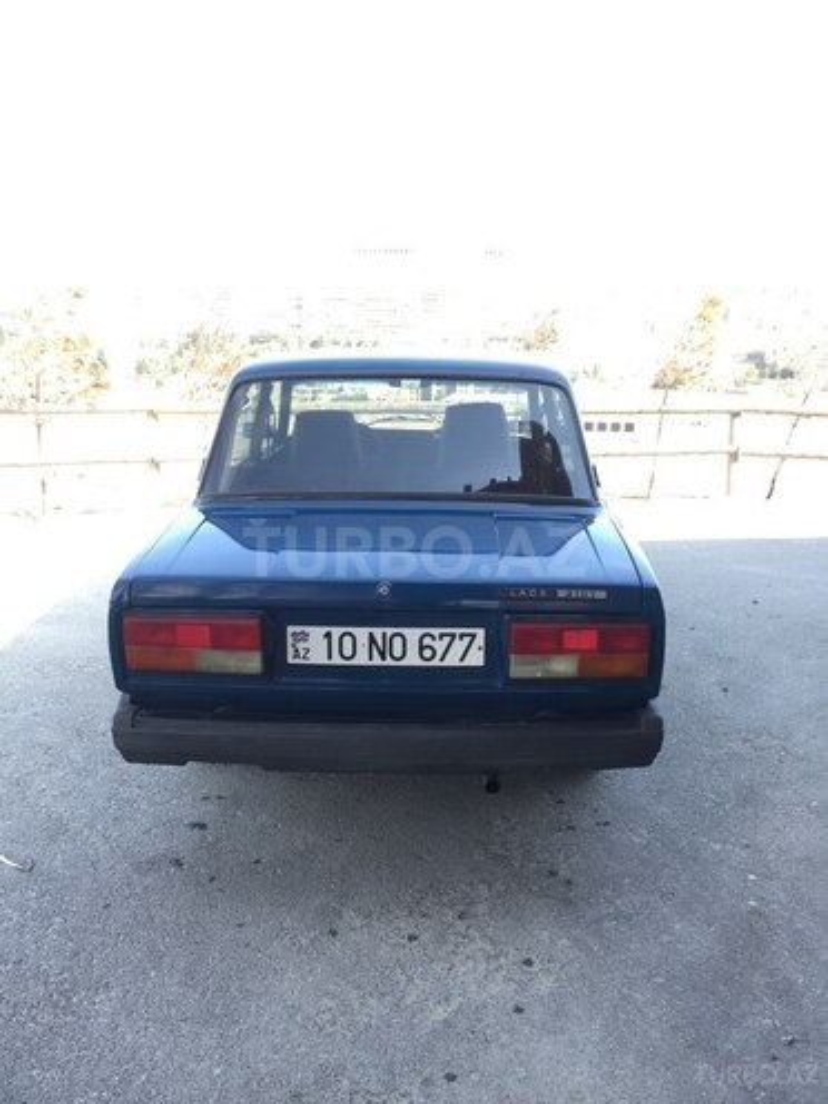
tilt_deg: -11.9
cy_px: 552
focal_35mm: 29
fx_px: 925
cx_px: 414
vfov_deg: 61.7
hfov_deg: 48.2
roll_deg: -0.8
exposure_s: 1/199
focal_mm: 4.15
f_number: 2.2
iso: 32
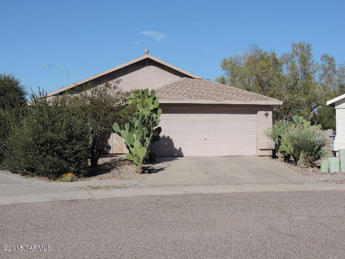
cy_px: 130
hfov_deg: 34.9
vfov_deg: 26.6
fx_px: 548
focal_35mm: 55
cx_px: 172
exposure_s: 1/1250
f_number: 3.7
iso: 80
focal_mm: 9.8
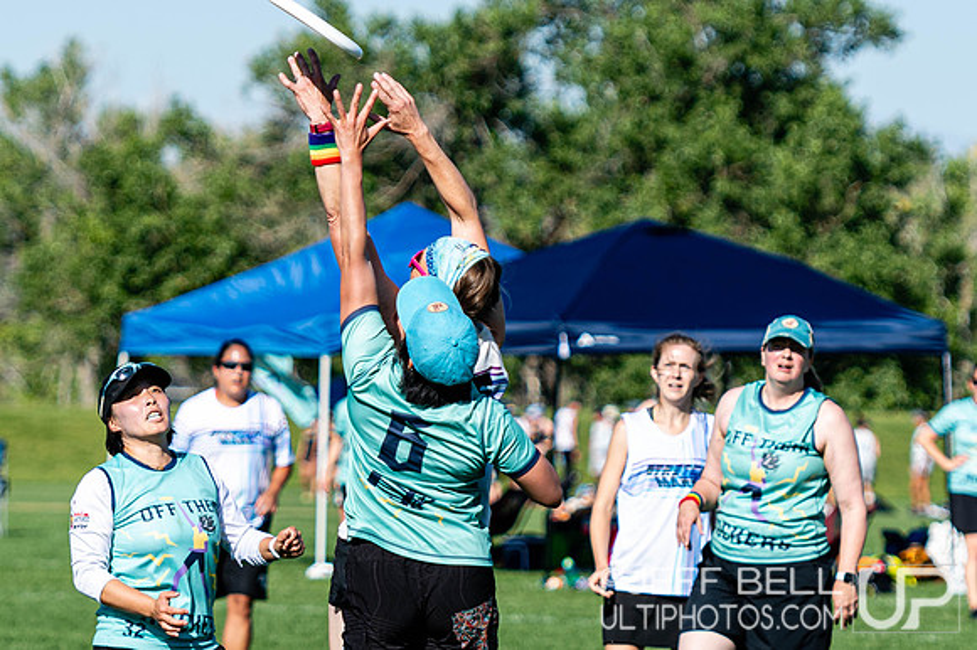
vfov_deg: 3.4
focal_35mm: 403
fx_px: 10942
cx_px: 486
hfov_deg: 5.1
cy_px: 509
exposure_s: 1/1600
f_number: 3.2
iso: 100
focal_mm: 130
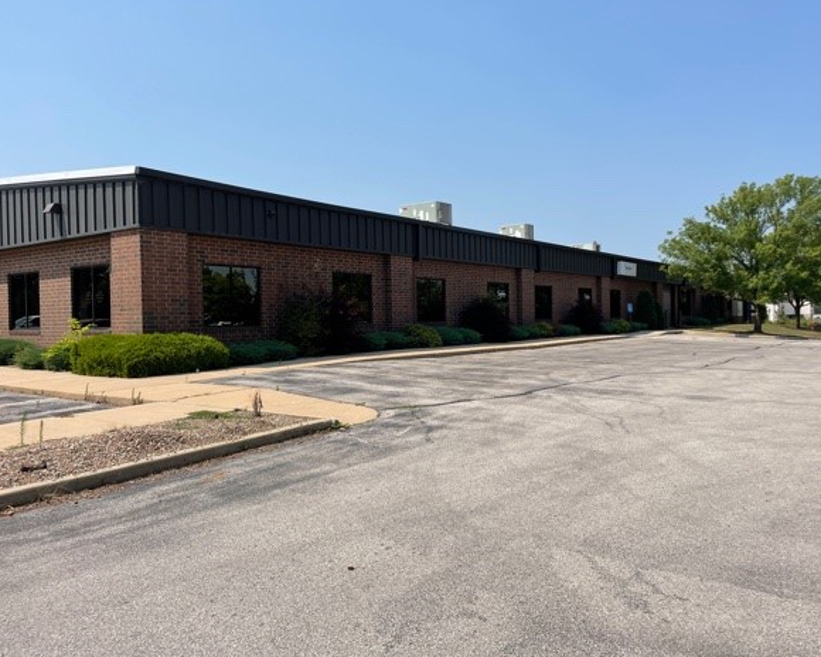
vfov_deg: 51.5
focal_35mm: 28
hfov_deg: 62.2
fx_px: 680
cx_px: 435
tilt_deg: -0.2
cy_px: 320
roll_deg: +1.7
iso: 32
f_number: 1.6
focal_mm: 4.2
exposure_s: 1/5291
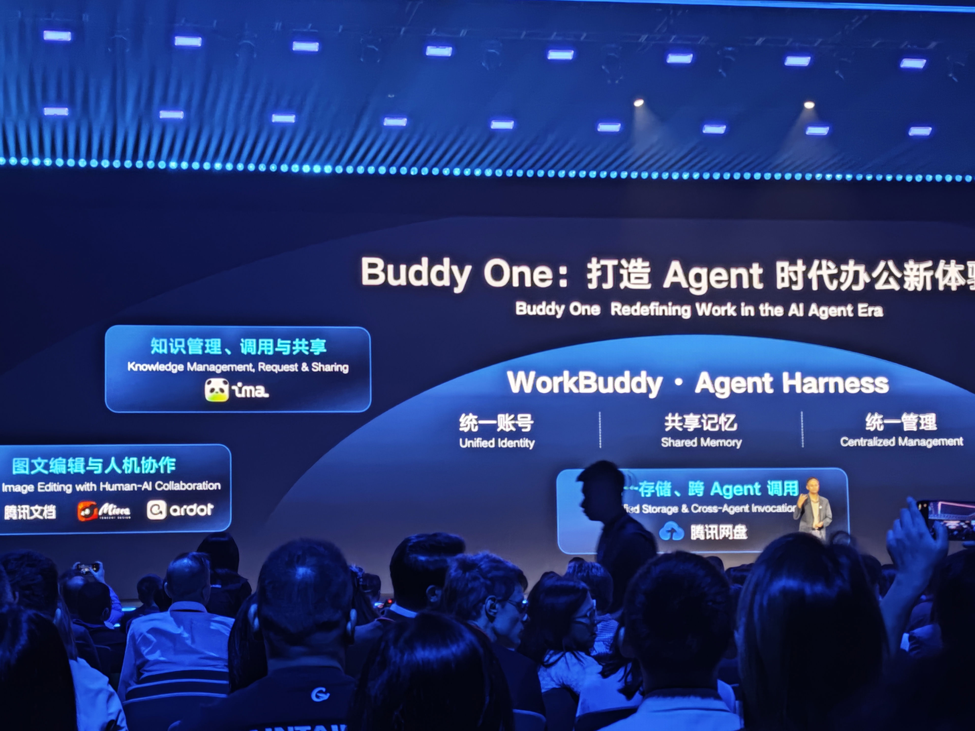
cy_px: 366
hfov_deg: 26.0
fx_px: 2113
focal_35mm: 75
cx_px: 488
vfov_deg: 19.6
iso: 500
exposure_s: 1/50
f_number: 1.44
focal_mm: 6.68
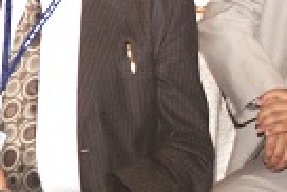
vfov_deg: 6.4
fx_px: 1724
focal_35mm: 216
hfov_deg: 9.2
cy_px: 120
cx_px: -158
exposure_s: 1/160
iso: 400
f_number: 4
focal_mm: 28
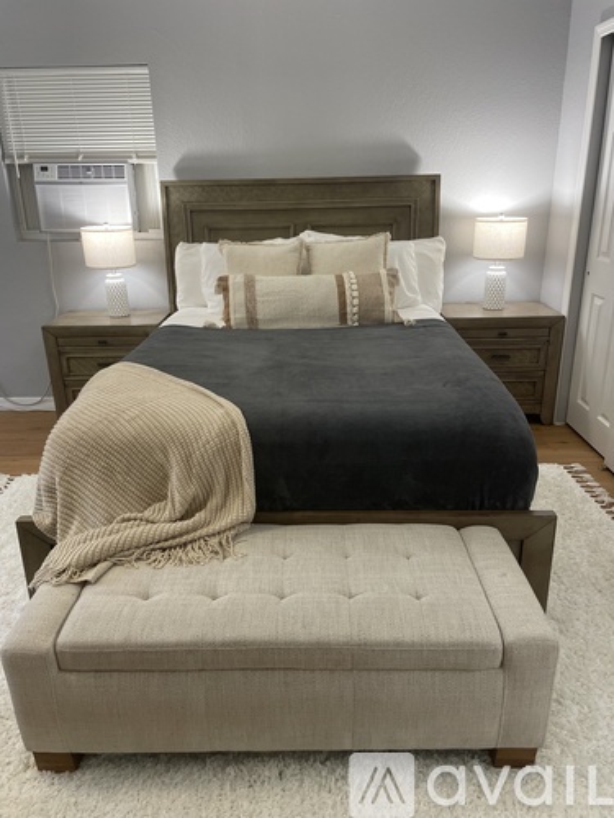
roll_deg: +1.9
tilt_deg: -20.0
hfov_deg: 53.1
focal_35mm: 26
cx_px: 307
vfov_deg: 67.3
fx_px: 615
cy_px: 409
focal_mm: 4.2
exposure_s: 1/60
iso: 100
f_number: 1.6
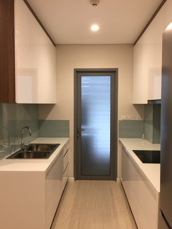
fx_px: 192
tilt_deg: +0.1
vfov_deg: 61.7
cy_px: 114
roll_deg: -0.2
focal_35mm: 29
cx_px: 86
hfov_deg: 48.2
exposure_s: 1/17
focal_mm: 4.15
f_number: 2.2
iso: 64
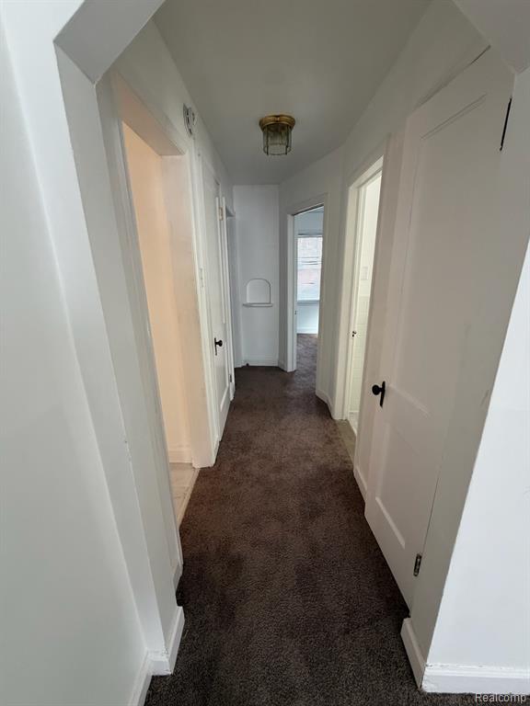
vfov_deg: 102.1
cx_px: 265
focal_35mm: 14
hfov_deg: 85.7
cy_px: 353
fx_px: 286
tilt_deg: -18.5
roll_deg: +0.4
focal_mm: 2.22
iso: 320
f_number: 2.2
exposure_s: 1/104
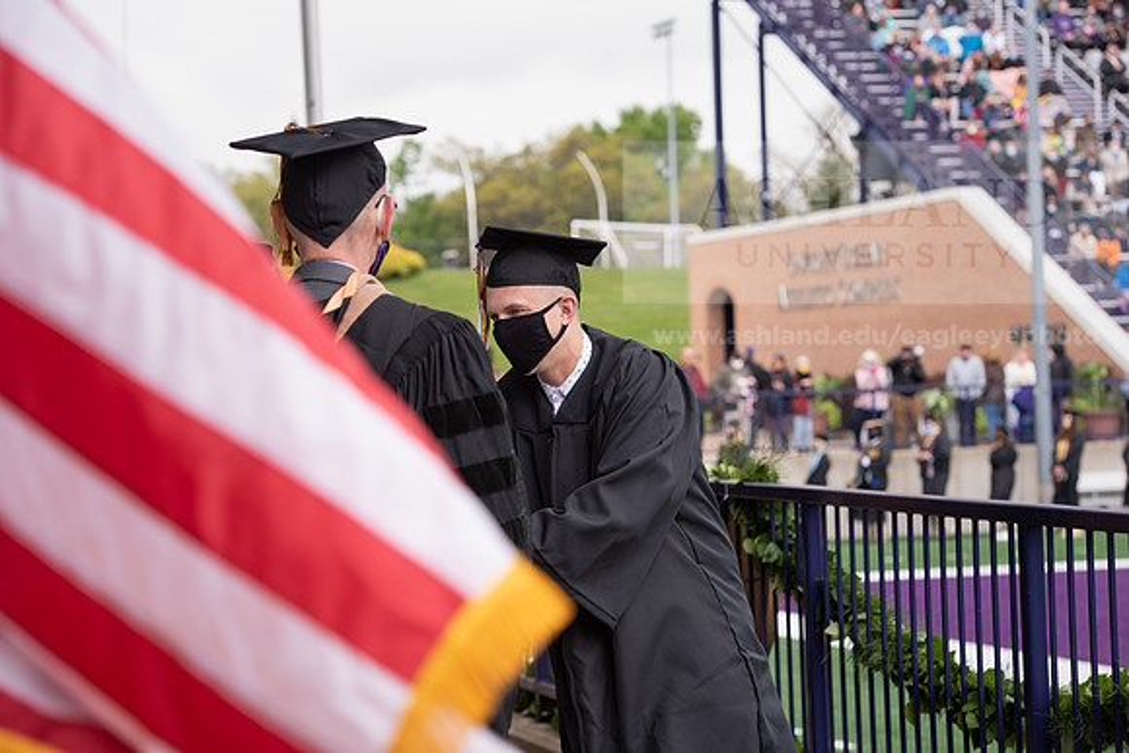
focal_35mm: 100
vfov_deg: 13.7
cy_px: 376
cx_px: 564
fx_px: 3137
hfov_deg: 20.4
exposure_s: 1/250
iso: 200
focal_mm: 100
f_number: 5.6
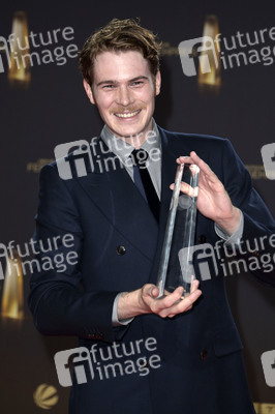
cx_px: 138
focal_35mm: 135
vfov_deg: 15.2
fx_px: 1549
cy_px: 207
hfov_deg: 10.1
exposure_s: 1/250
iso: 1250
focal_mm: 135
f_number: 5.6
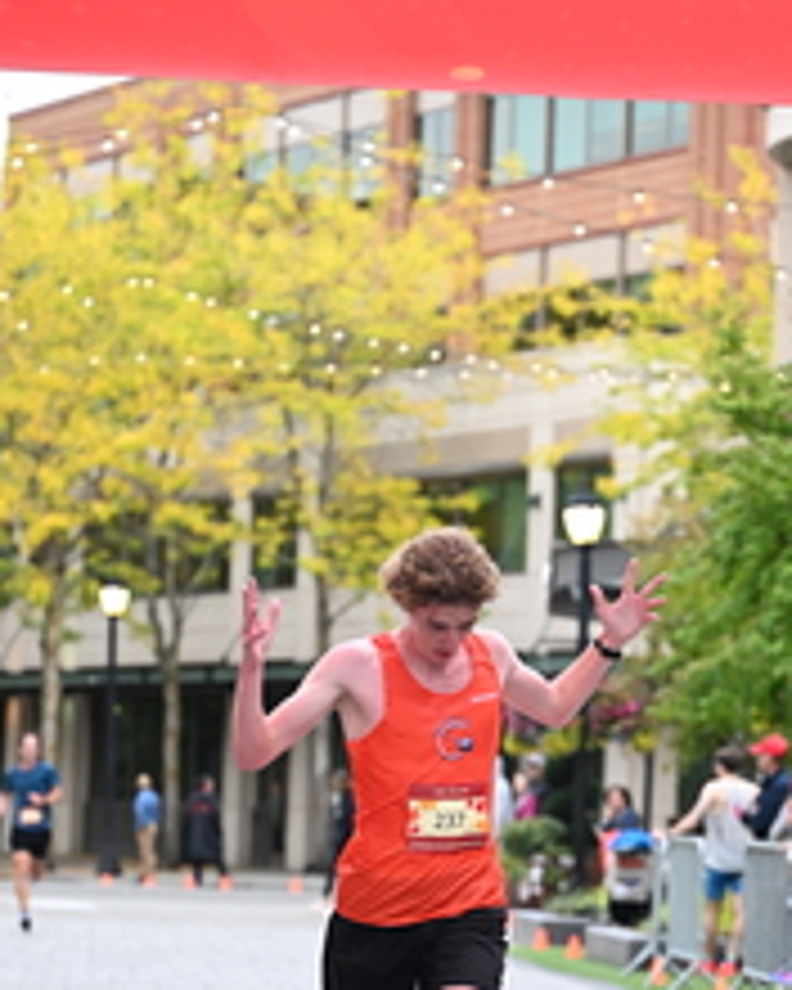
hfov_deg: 9.4
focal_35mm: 164
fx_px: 4805
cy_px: 670
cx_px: 560
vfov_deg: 11.7
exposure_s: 1/800
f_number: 2.8
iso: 1600
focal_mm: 70
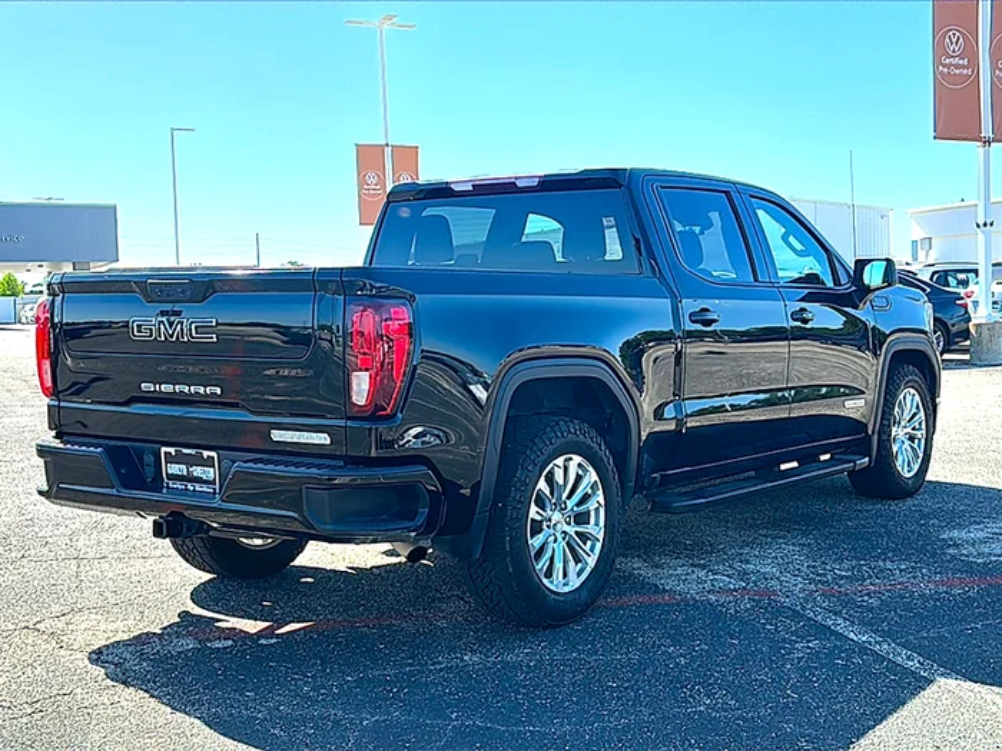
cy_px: 376
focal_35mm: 38
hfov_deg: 49.0
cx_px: 501
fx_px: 1100
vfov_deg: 37.7
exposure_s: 1/2817
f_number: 1.78
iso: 80
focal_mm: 6.86
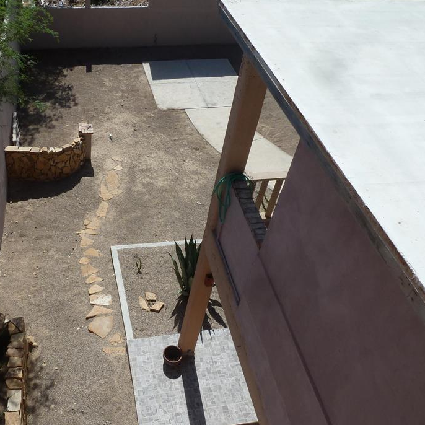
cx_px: 142
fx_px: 458
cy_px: 217
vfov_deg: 49.7
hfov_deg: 48.9
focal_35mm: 33
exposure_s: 1/400
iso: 80
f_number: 5.6
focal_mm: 4.1
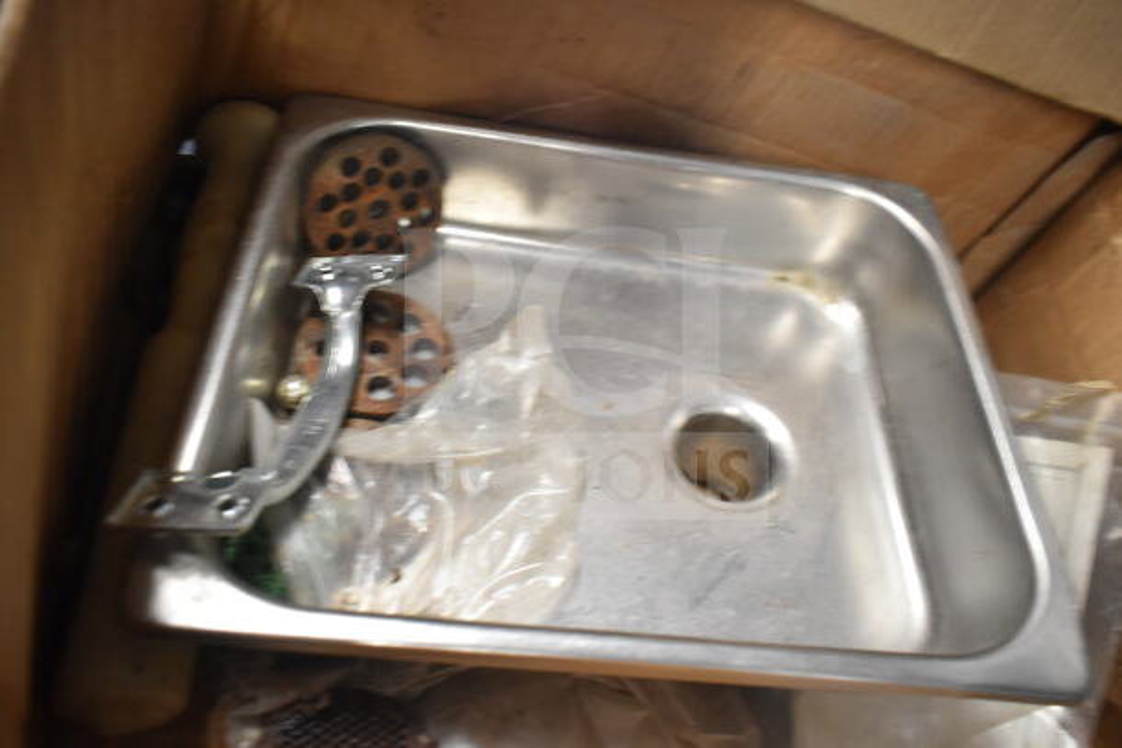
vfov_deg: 43.6
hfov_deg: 61.9
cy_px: 374
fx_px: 935
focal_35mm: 30
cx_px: 561
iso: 1600
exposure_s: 1/50
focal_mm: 20
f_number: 3.5
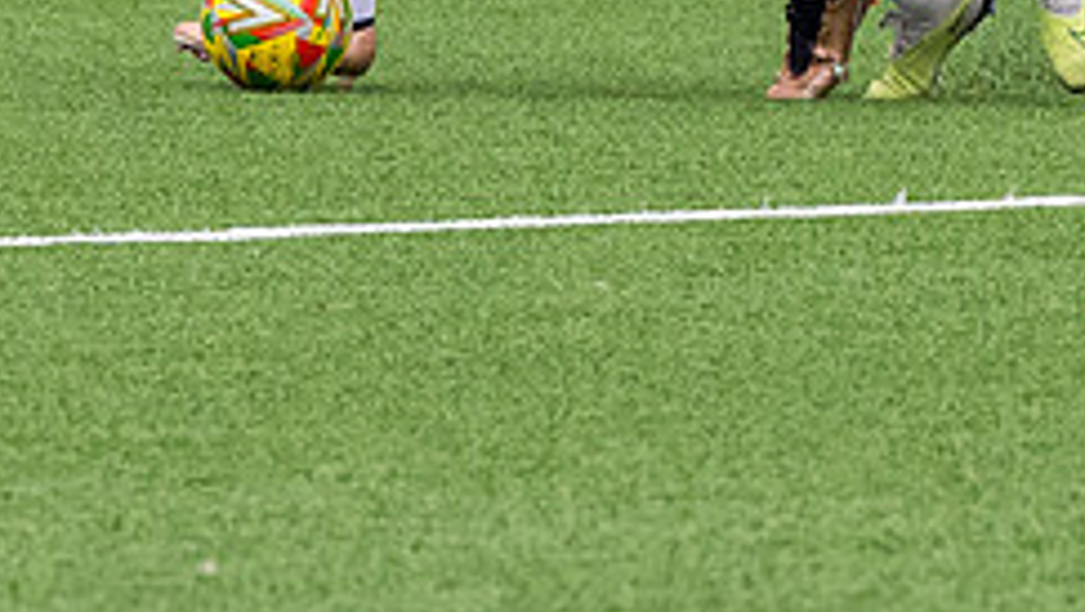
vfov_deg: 1.2
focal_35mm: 1054
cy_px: 776
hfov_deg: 2.0
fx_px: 30340
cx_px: 416
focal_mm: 115
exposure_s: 1/3200
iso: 800
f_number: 5
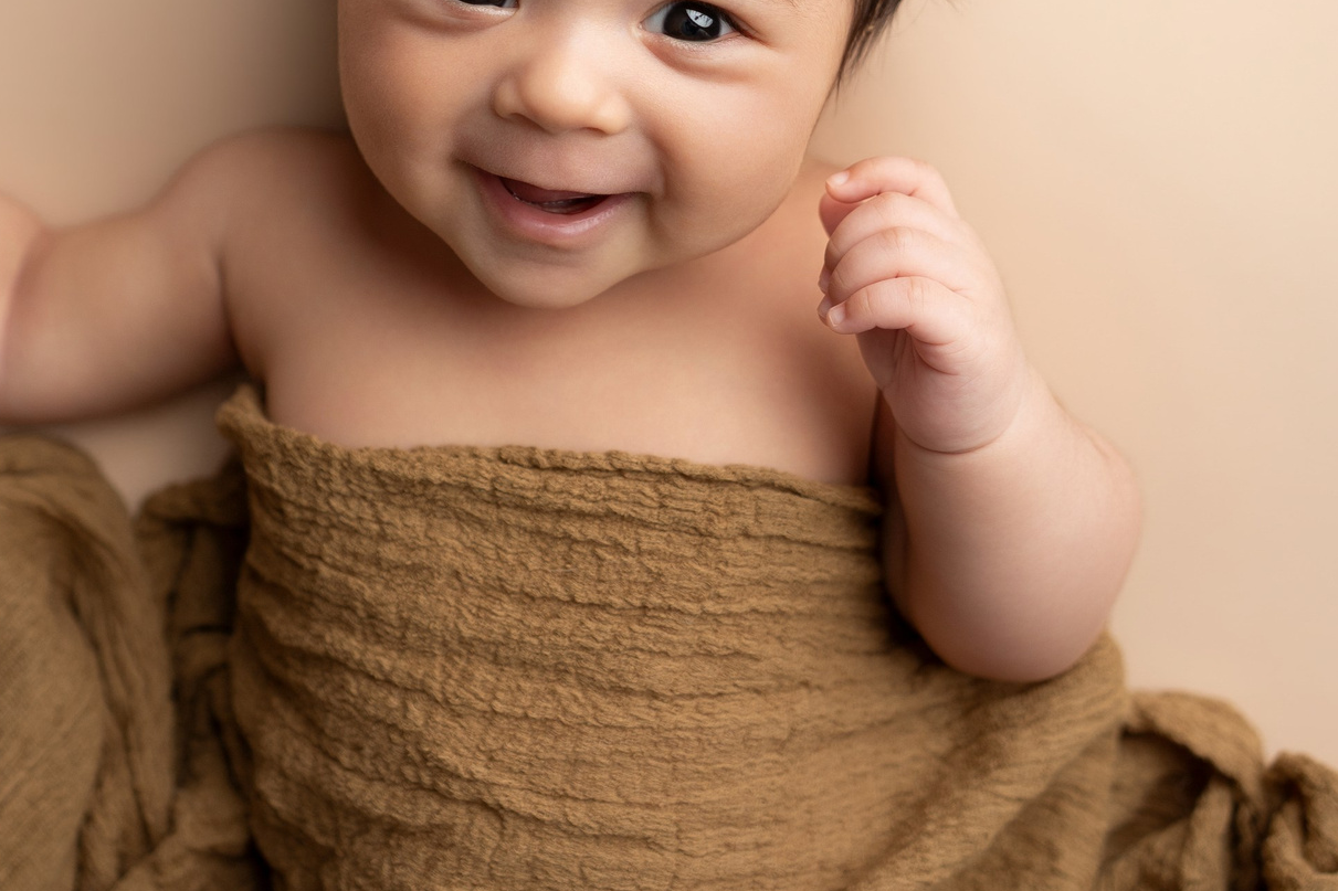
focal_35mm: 74
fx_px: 2750
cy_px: 46
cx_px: 576
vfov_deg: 18.1
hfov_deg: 27.3
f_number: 2.5
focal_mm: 35
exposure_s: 1/160
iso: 100
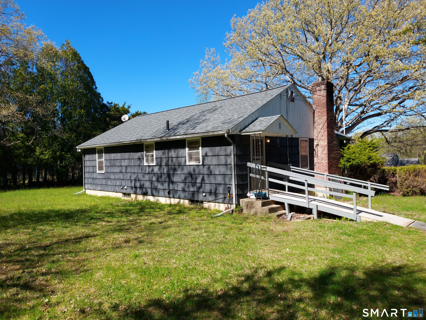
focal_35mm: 24
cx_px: 213
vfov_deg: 56.8
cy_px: 160
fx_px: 295
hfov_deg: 71.6
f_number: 1.8
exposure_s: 1/807
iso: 40
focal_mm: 4.6
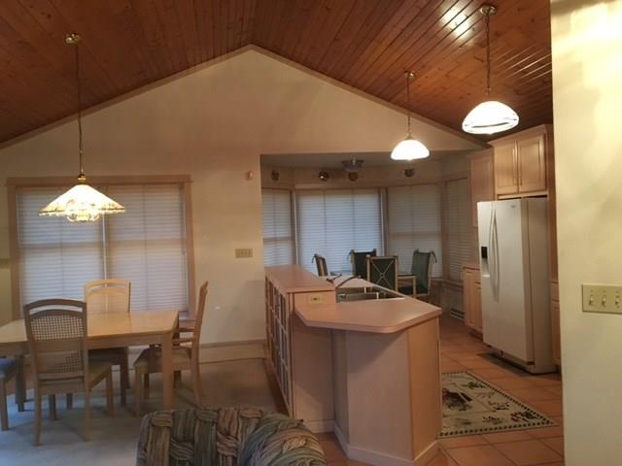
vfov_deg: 48.2
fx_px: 521
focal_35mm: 29
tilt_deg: -1.5
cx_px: 311
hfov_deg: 61.7
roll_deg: +2.6
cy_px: 233
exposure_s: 1/24
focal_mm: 4.15
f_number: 2.2
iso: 200
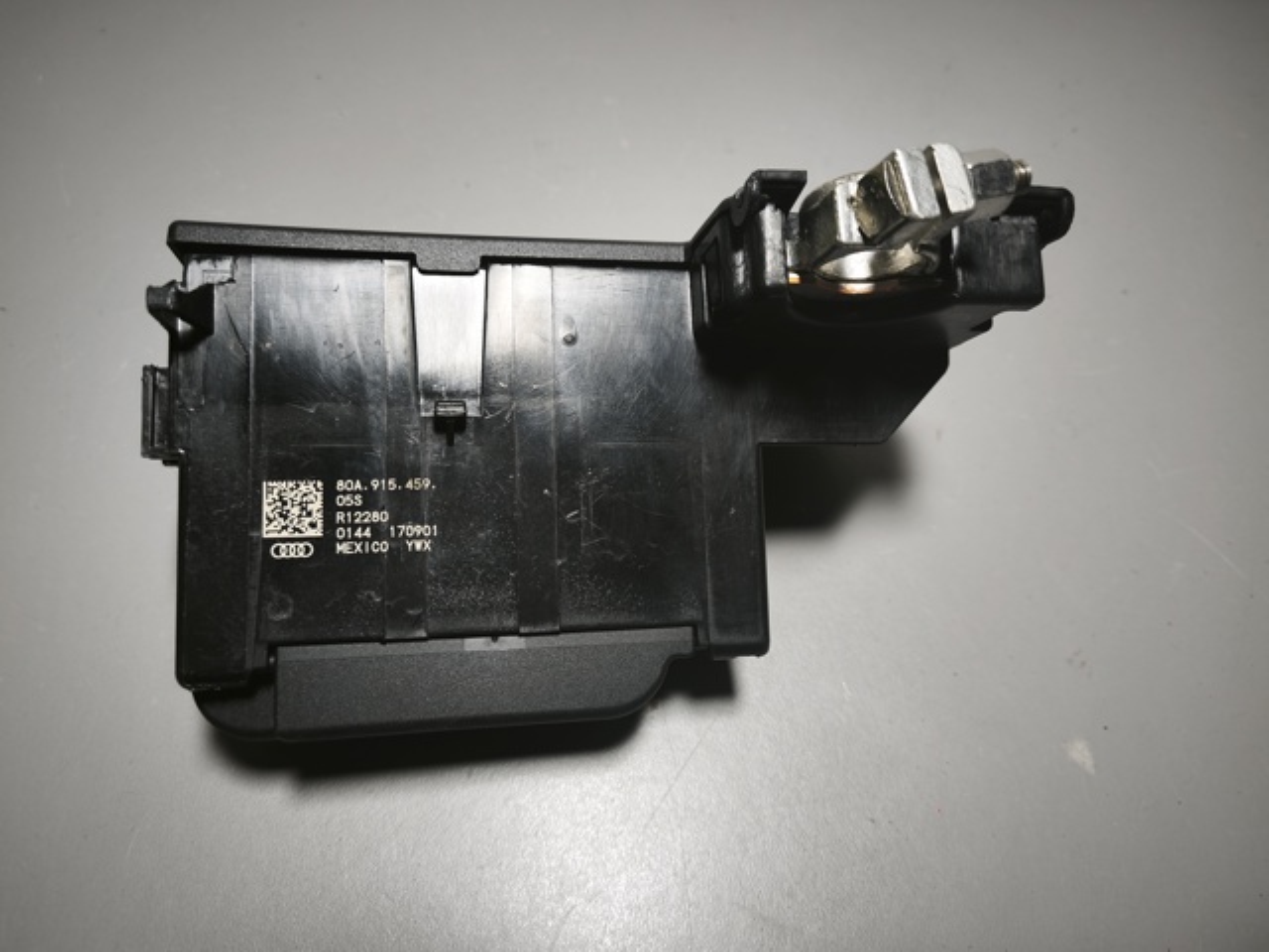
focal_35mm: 23
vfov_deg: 58.9
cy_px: 476
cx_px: 634
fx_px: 843
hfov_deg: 73.9
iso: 50
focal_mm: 5.35
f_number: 1.7
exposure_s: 1/106
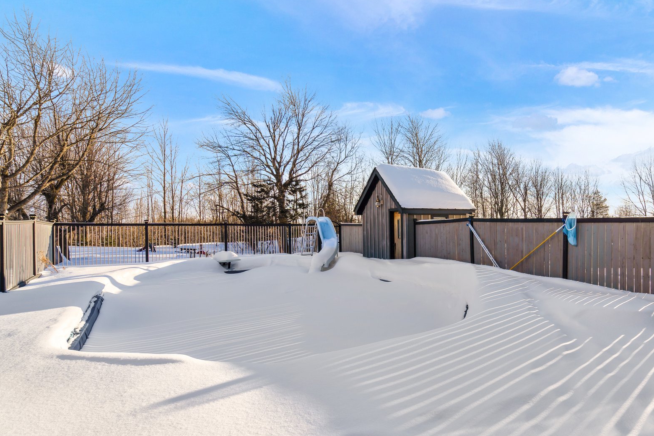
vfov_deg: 59.5
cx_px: 427
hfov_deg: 79.0
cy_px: 230
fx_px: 381
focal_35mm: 21
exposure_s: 1/200
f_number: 8
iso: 125
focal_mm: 16
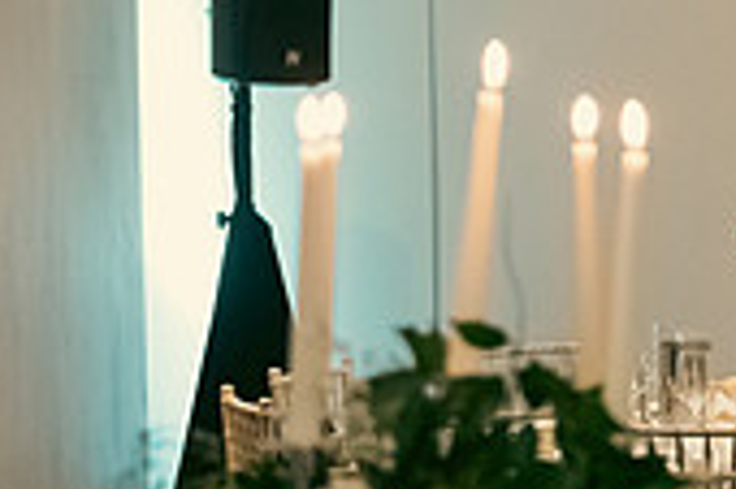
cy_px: 318
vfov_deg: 6.4
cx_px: 1251
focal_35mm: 214
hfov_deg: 9.3
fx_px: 4371
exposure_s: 1/160
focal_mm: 60
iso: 1600
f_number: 3.5
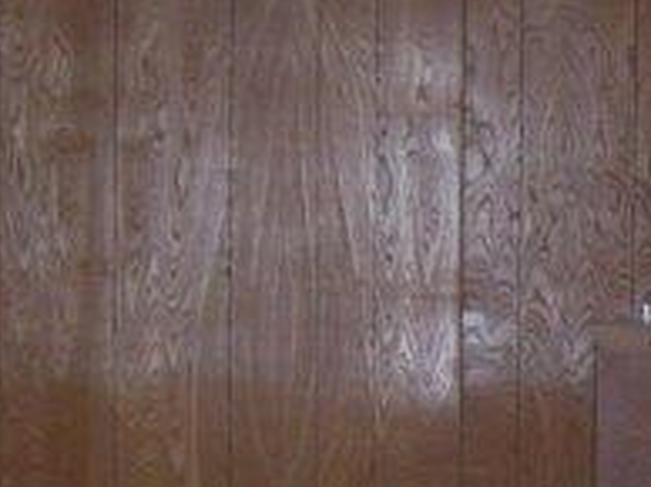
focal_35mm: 201
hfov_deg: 9.4
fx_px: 3775
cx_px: 1151
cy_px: 722
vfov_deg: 7.3
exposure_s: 1/60.1
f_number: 2.8
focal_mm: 7.8
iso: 200
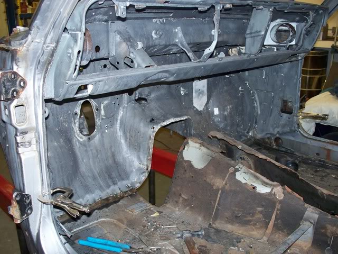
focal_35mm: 36
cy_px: 127
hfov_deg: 51.4
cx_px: 169
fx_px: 352
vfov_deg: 39.7
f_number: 2.8
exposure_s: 1/30
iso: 200
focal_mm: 7.54
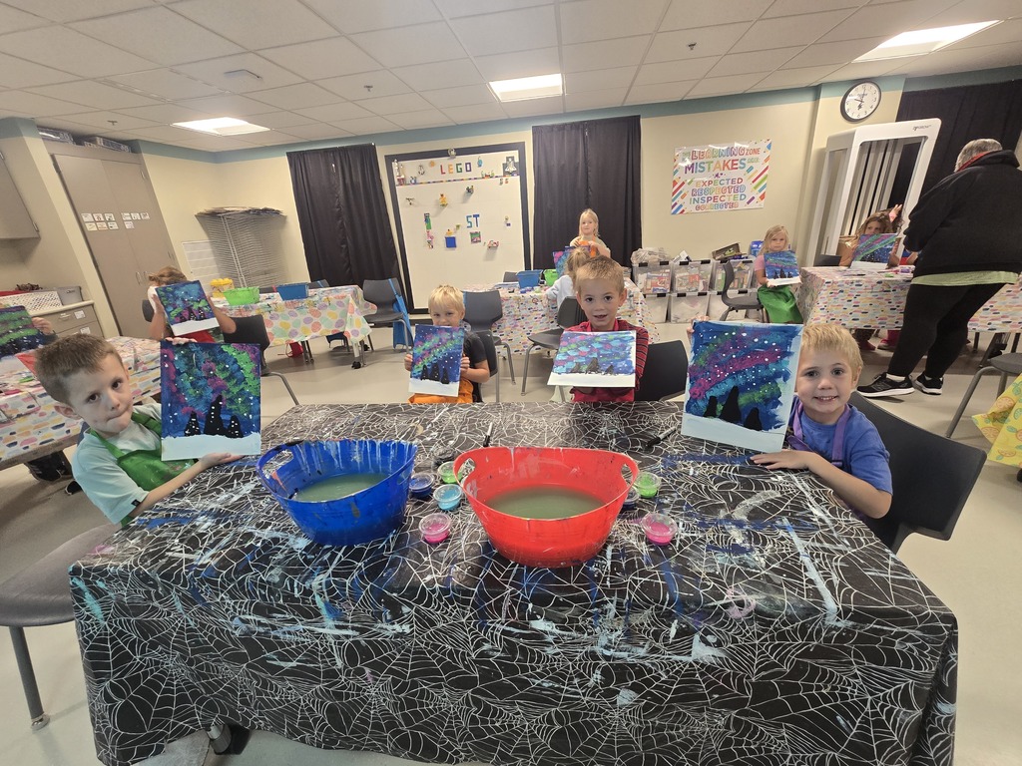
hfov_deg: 106.2
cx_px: 511
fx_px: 384
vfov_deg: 89.9
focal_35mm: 13
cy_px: 383
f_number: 2.2
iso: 200
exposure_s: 1/60
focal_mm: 2.2
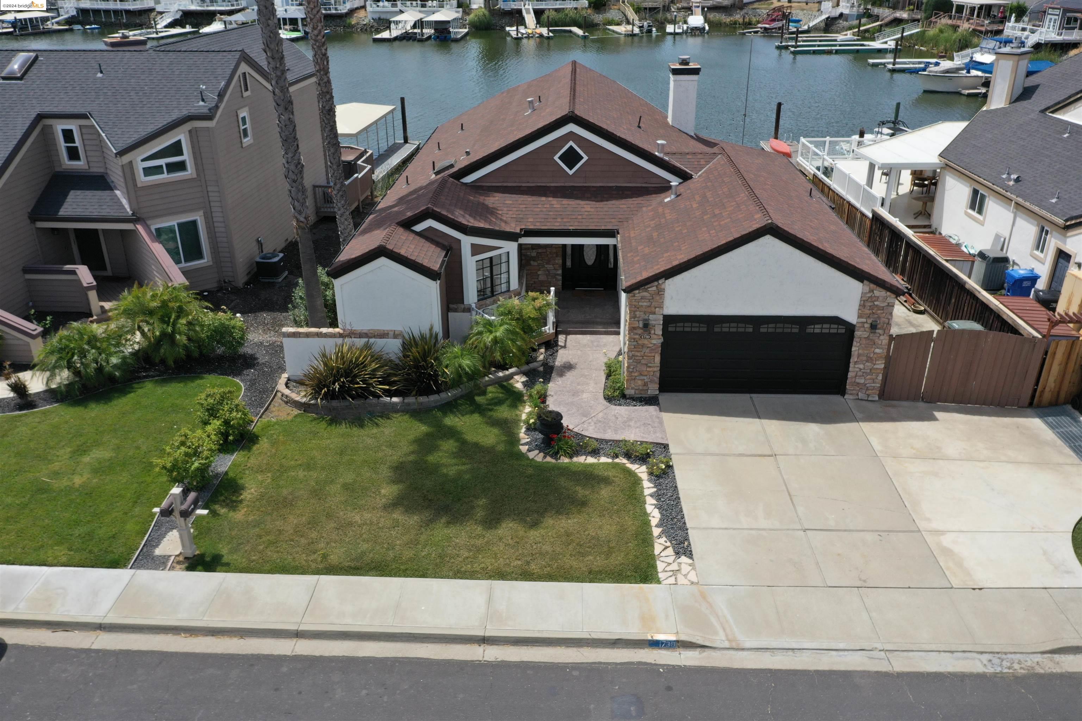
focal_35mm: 28
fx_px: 841
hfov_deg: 65.5
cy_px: 360
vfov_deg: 46.4
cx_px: 541
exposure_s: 1/500
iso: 100
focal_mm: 10.26
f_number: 5.6
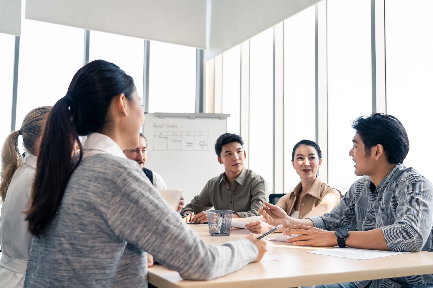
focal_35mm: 36
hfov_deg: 53.1
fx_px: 433
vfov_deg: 36.9
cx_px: 227
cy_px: 153
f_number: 4
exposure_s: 1/250
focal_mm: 33
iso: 100
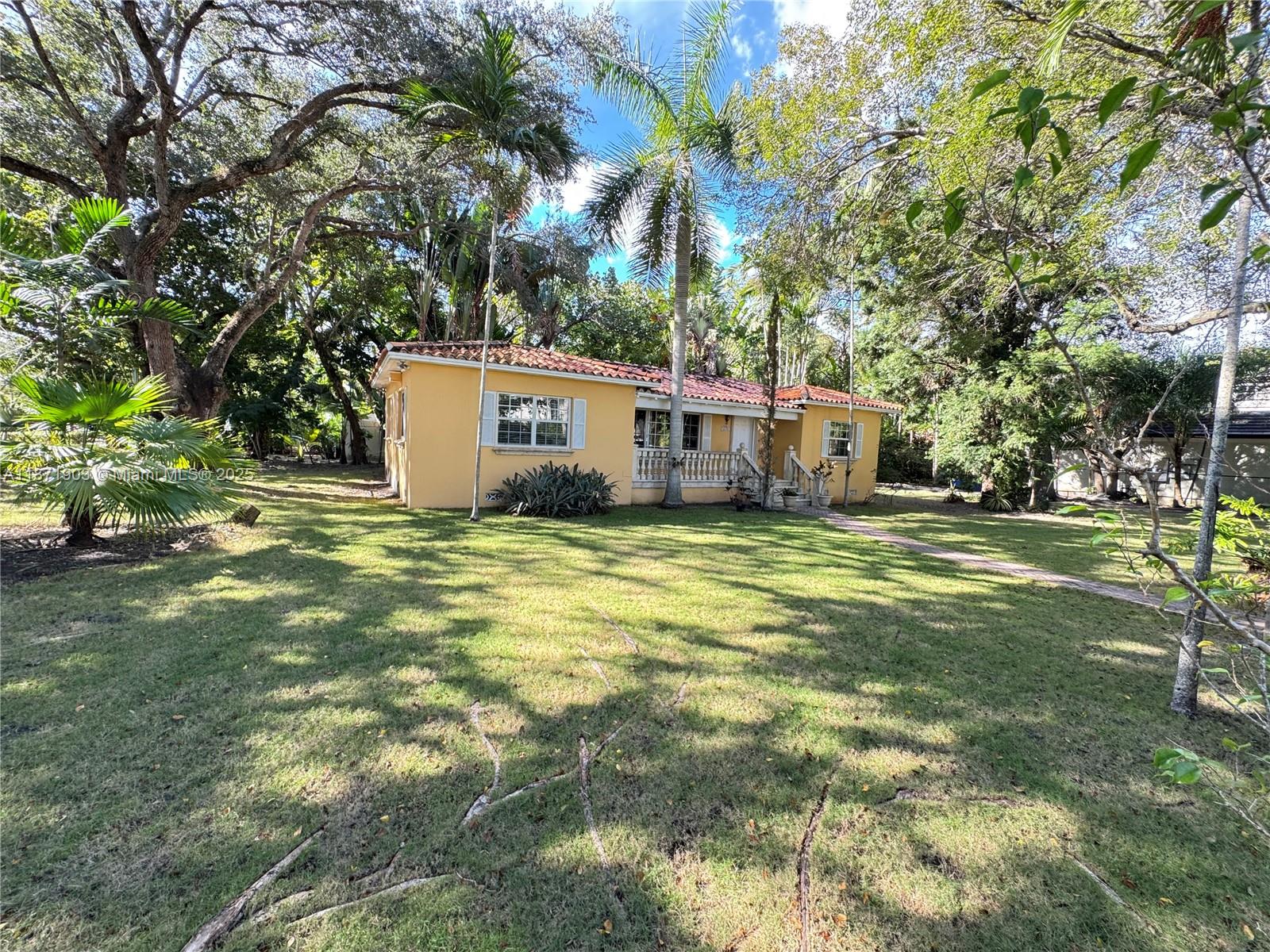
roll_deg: -3.3
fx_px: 514
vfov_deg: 85.7
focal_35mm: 14
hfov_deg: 102.1
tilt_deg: -4.4
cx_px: 635
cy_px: 476
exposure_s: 1/99
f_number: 2.2
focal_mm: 2.22
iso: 64
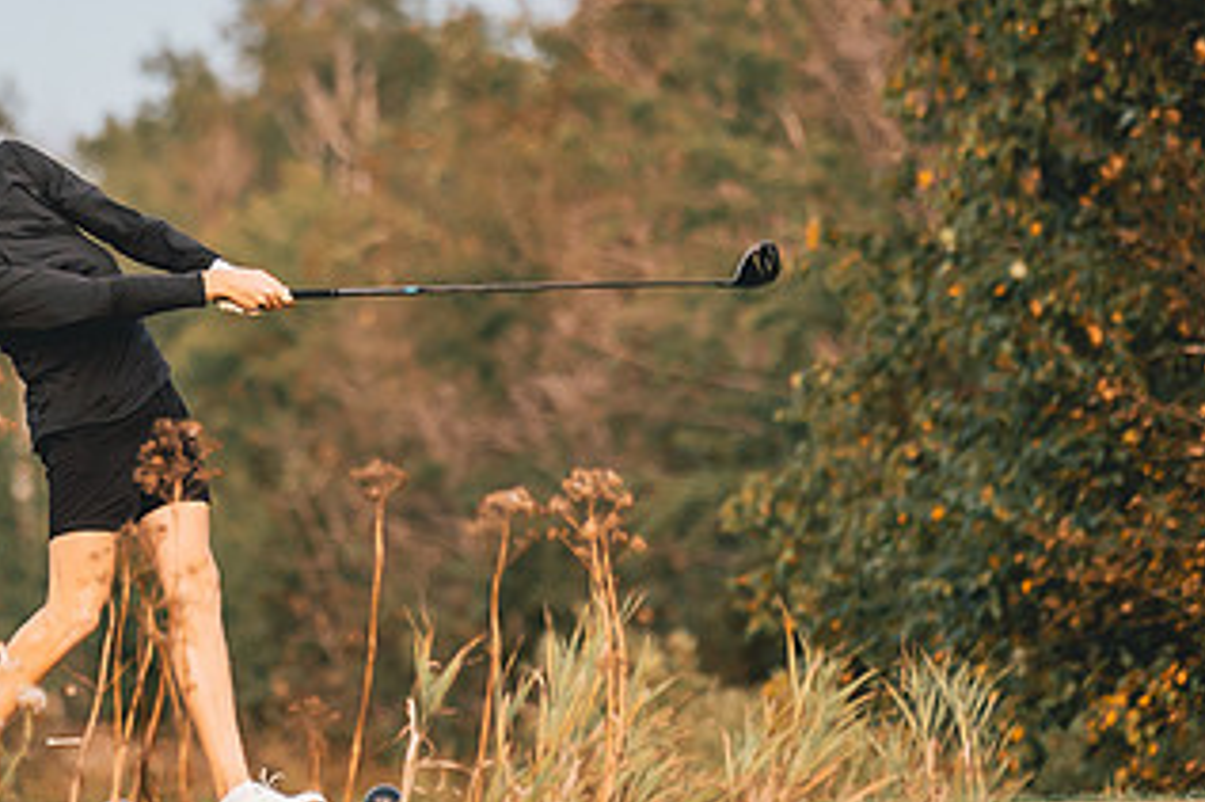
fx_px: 16058
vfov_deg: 2.9
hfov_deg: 4.3
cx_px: 53
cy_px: 367
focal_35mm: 480
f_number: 2.8
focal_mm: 150
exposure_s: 1/2000
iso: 400
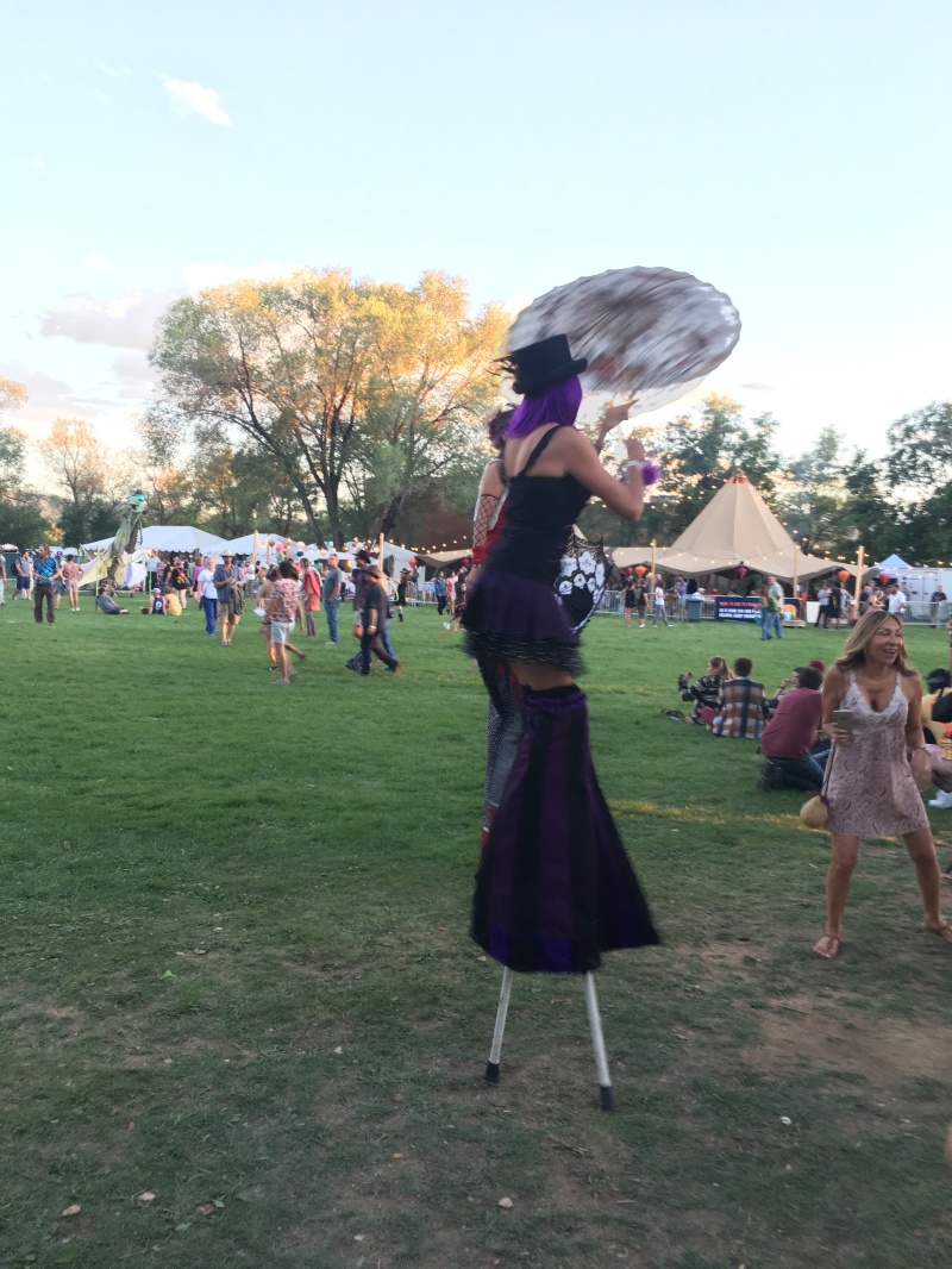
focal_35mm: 29
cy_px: 634
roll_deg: +0.7
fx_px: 1063
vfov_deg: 61.6
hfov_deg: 48.2
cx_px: 476
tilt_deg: -3.9
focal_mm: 4.15
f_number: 2.2
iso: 40
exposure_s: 1/30
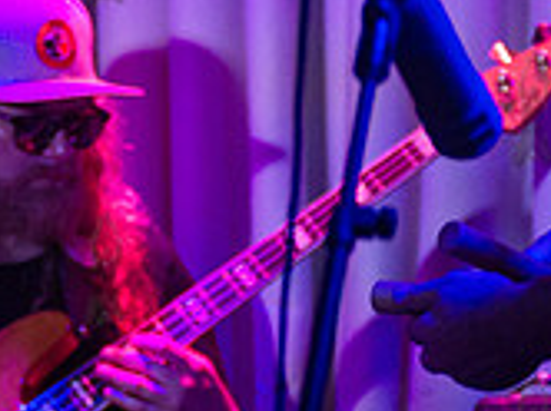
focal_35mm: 269
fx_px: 4276
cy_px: 267
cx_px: 103
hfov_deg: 7.4
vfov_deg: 5.5
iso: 2500
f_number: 2.8
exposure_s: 1/640
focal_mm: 80
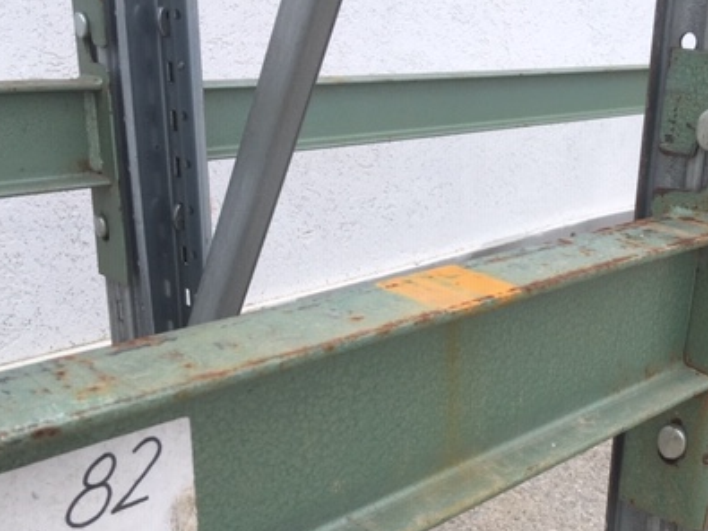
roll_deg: -3.9
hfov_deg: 39.5
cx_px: 522
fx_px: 961
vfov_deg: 30.6
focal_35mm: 47
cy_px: 352
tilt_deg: -21.4
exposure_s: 1/793
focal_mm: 4.15
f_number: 2.2
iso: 25
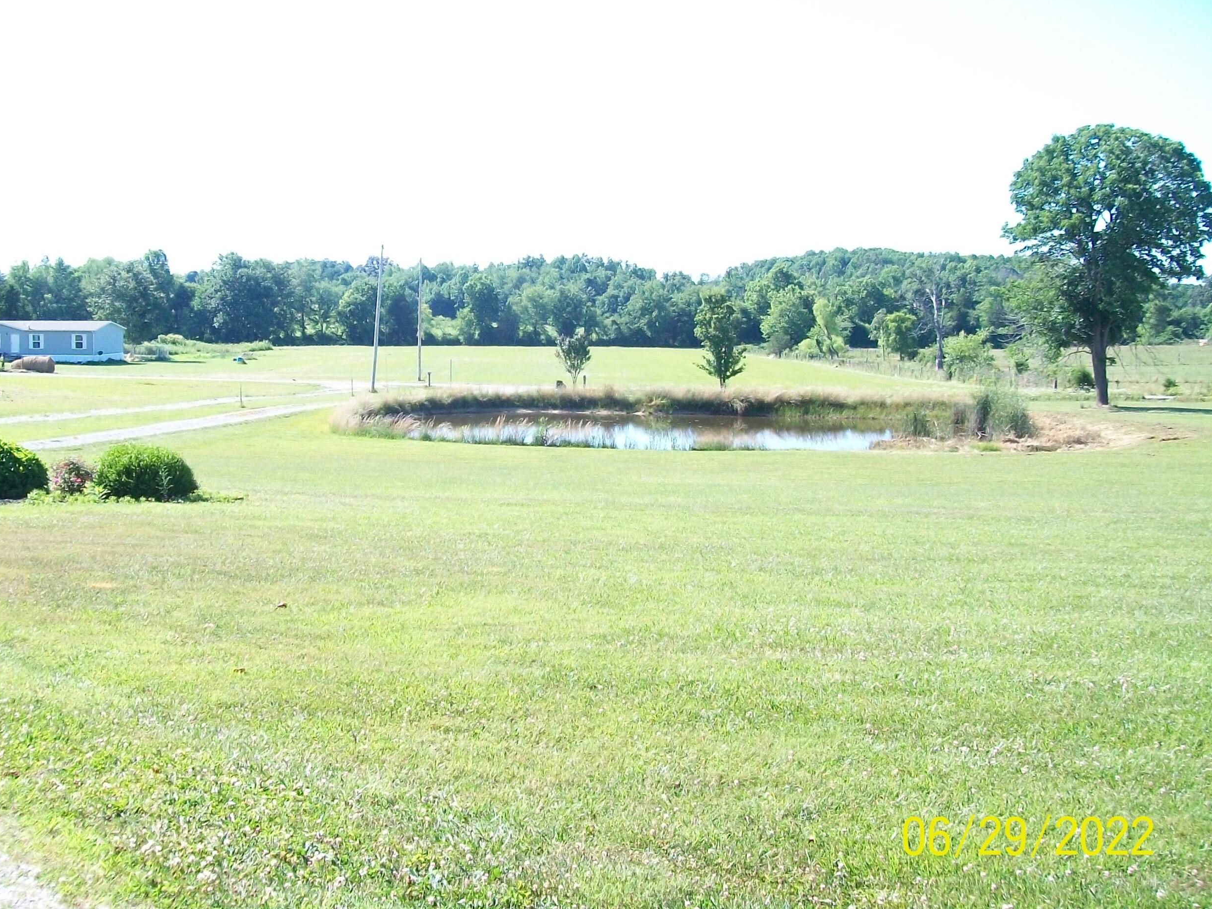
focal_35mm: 44
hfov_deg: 42.8
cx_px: 489
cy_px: 406
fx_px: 1540
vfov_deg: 32.8
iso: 80
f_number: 2.7
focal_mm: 6
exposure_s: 1/400
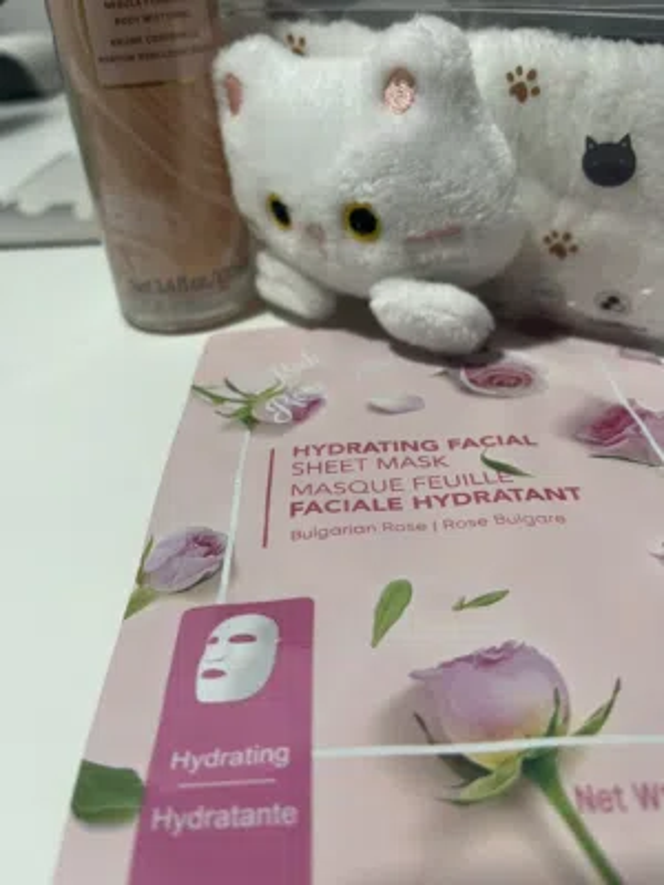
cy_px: 442
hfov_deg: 53.1
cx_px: 332
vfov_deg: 67.3
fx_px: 665
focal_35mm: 26
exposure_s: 1/50
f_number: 1.6
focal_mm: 5.1
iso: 100
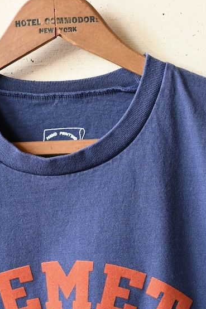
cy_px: 267
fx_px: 782
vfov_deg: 22.0
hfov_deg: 15.0
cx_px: 139
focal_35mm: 91
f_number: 2.8
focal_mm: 28
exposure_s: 1/20
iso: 100
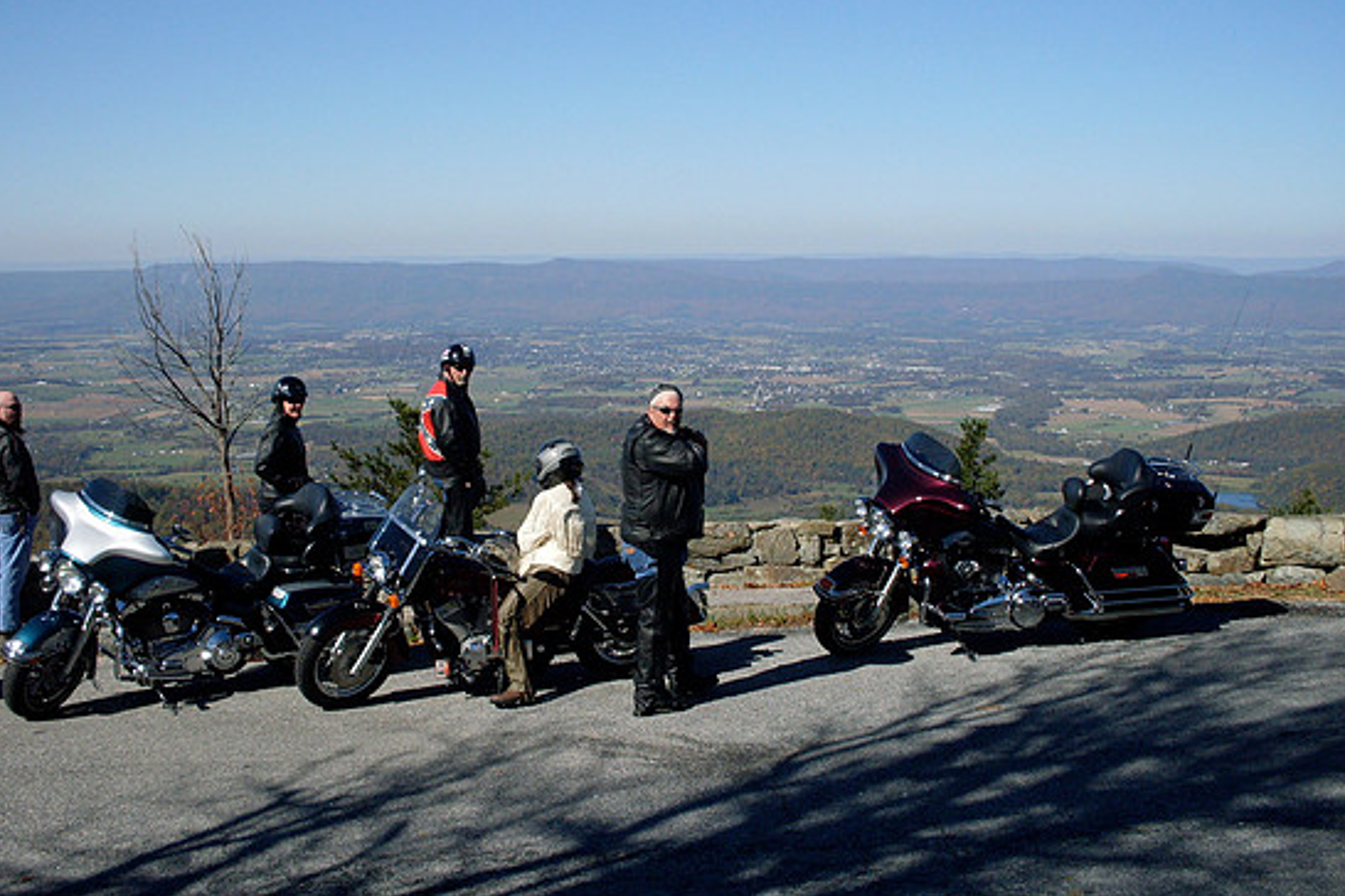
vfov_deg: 31.8
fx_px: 1569
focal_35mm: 42
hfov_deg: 46.4
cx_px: 650
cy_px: 383
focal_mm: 6.3
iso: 80
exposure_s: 1/250
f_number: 8.4
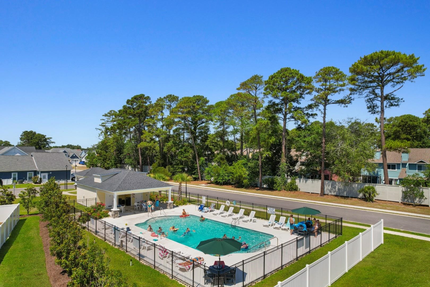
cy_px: 144
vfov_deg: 57.2
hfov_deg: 78.6
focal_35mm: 22
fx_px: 263
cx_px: 215
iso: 140
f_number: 2.8
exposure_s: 1/800
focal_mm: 8.38
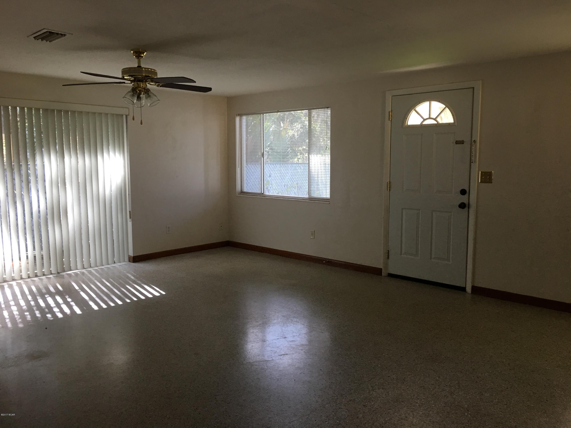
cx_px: 286
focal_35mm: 29
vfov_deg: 48.2
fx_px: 478
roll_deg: +0.5
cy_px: 214
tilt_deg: -4.3
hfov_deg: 61.7
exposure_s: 1/30
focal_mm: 4.15
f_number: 2.2
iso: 32
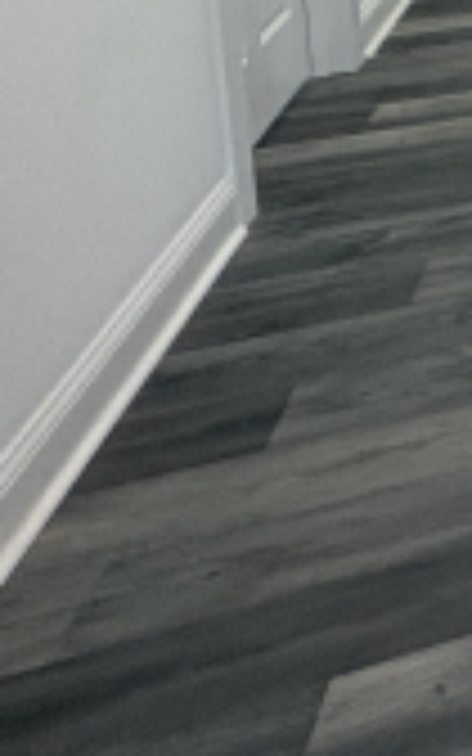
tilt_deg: -6.8
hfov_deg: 12.5
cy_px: -270
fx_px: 1214
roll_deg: -0.7
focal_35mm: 59
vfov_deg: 27.6
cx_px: 1315
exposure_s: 1/60
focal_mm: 2.22
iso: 320
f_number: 2.2
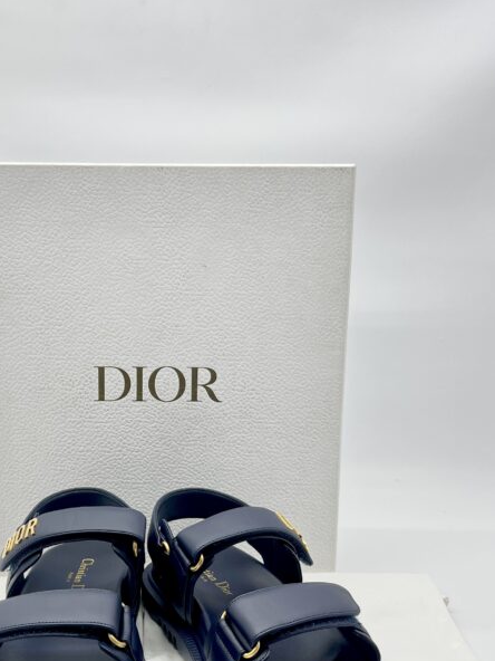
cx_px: 152
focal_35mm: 45
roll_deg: -0.6
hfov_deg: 31.8
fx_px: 858
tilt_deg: -12.2
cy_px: 409
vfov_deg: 41.8
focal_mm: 5.7
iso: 32
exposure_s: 1/150
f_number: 1.5
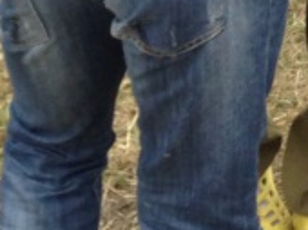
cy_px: -453
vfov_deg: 6.8
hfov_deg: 9.1
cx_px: 685
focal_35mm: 199
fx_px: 1768
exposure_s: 1/120
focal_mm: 4.13
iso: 64
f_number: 2.4
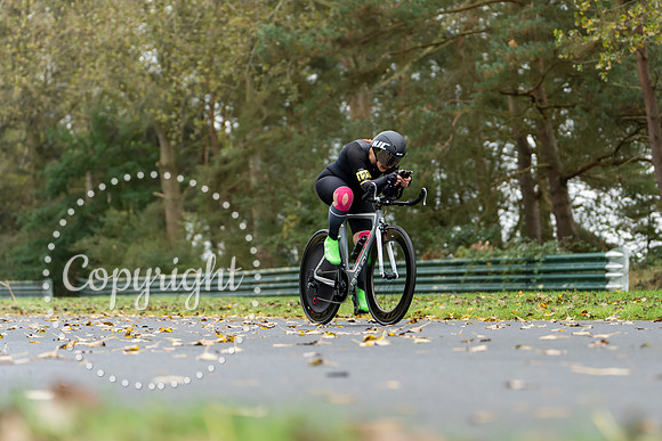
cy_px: 194
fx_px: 2348
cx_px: 406
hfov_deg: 16.0
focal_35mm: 128
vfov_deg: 10.7
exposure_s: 1/1000
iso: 800
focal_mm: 104
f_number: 2.8
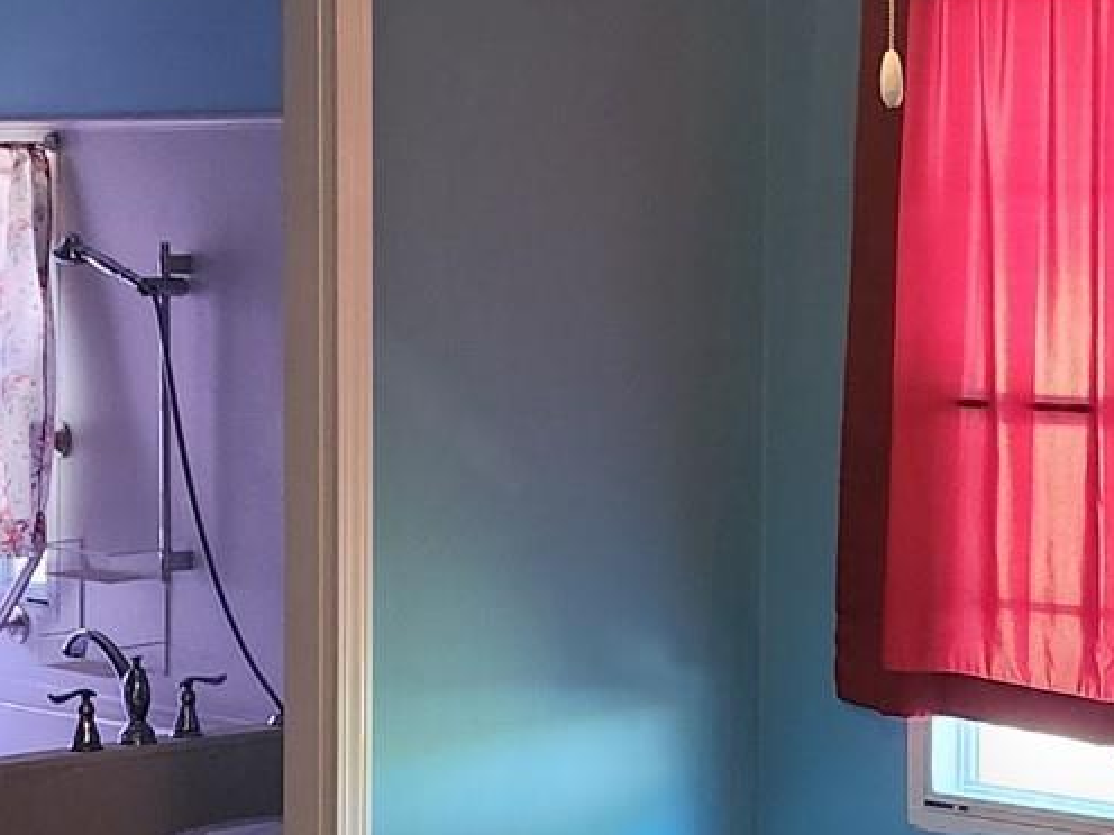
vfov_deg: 15.6
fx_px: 3057
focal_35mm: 95
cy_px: 375
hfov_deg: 19.7
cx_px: 1251
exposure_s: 1/60
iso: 500
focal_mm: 6.4
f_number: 1.8
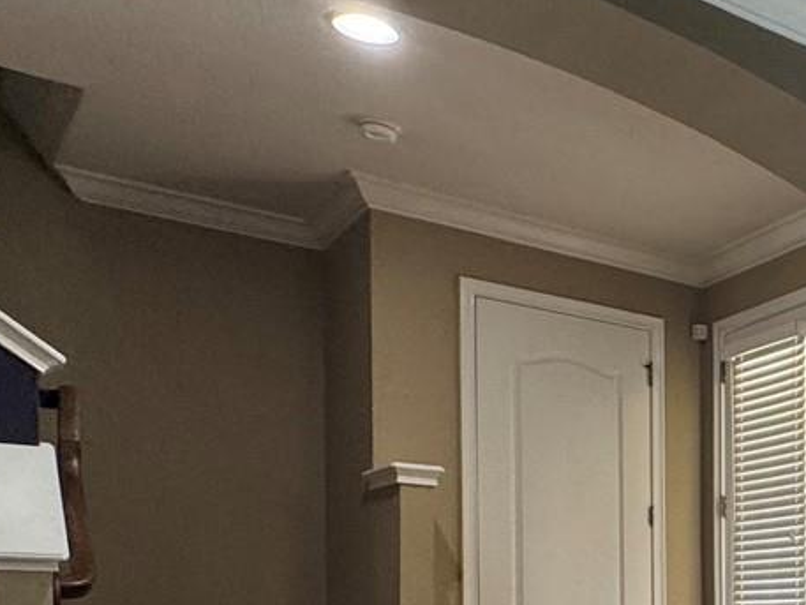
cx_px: 1108
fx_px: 1141
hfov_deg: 29.3
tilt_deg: -1.2
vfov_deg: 27.4
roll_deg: -0.2
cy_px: 647
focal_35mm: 49
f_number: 2.2
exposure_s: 1/120
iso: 250
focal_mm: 2.22
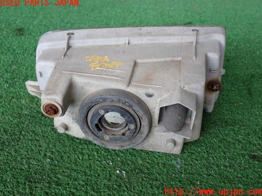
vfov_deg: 30.3
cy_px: 97
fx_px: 363
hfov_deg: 39.7
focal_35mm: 48
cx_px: 131
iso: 160
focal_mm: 8.4
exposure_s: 1/100
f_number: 3.1
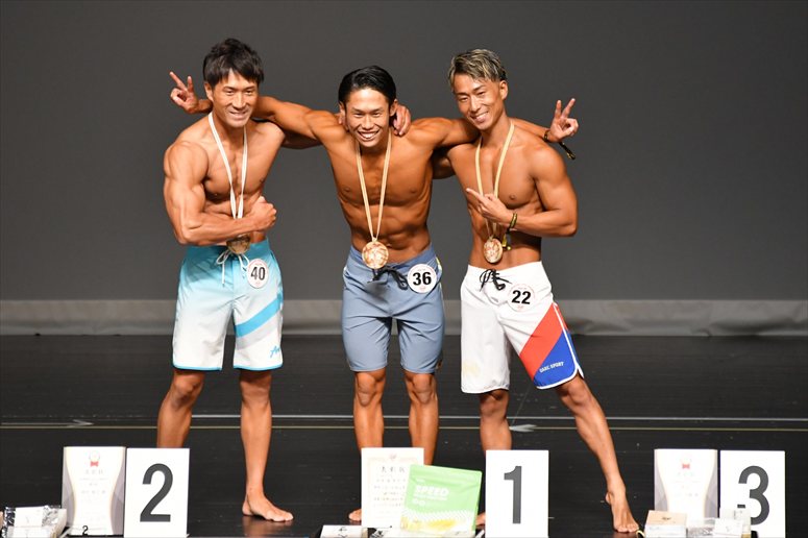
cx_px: 404
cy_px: 269
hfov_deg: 5.5
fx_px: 8413
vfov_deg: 3.7
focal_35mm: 375
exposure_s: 1/400
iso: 2500
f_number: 5.6
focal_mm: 250
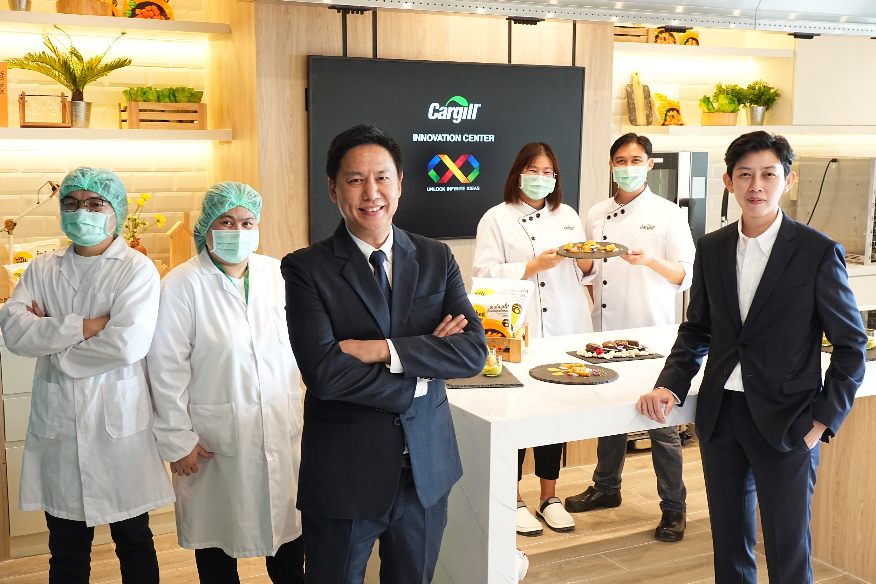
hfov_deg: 48.5
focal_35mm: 40
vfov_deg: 33.4
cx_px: 438
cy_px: 292
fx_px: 973
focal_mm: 40
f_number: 9
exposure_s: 1/40
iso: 3200
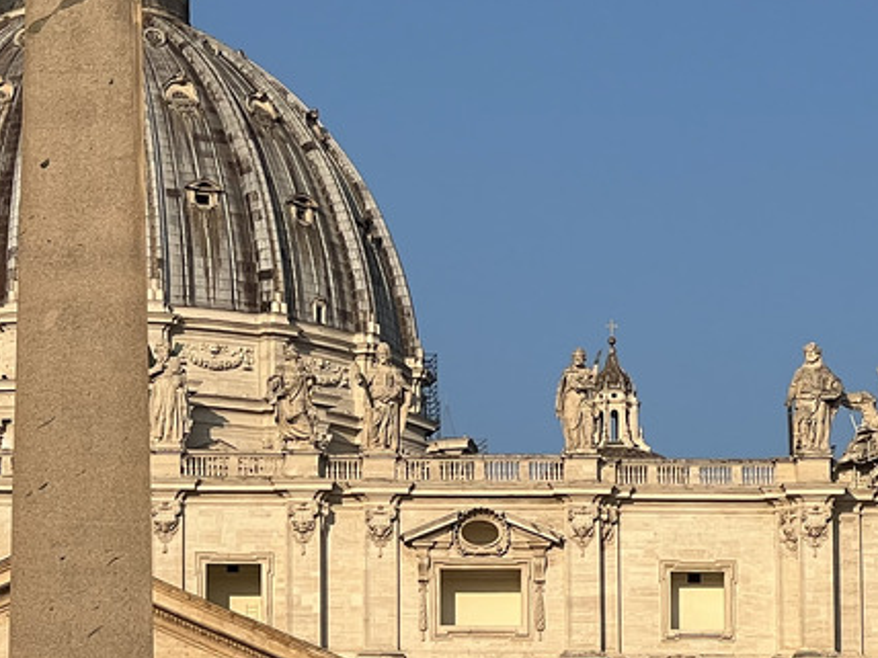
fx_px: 5479
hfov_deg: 9.1
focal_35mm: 216
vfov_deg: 6.9
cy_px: 650
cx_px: 84
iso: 32
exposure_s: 1/943
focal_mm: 9
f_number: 2.8
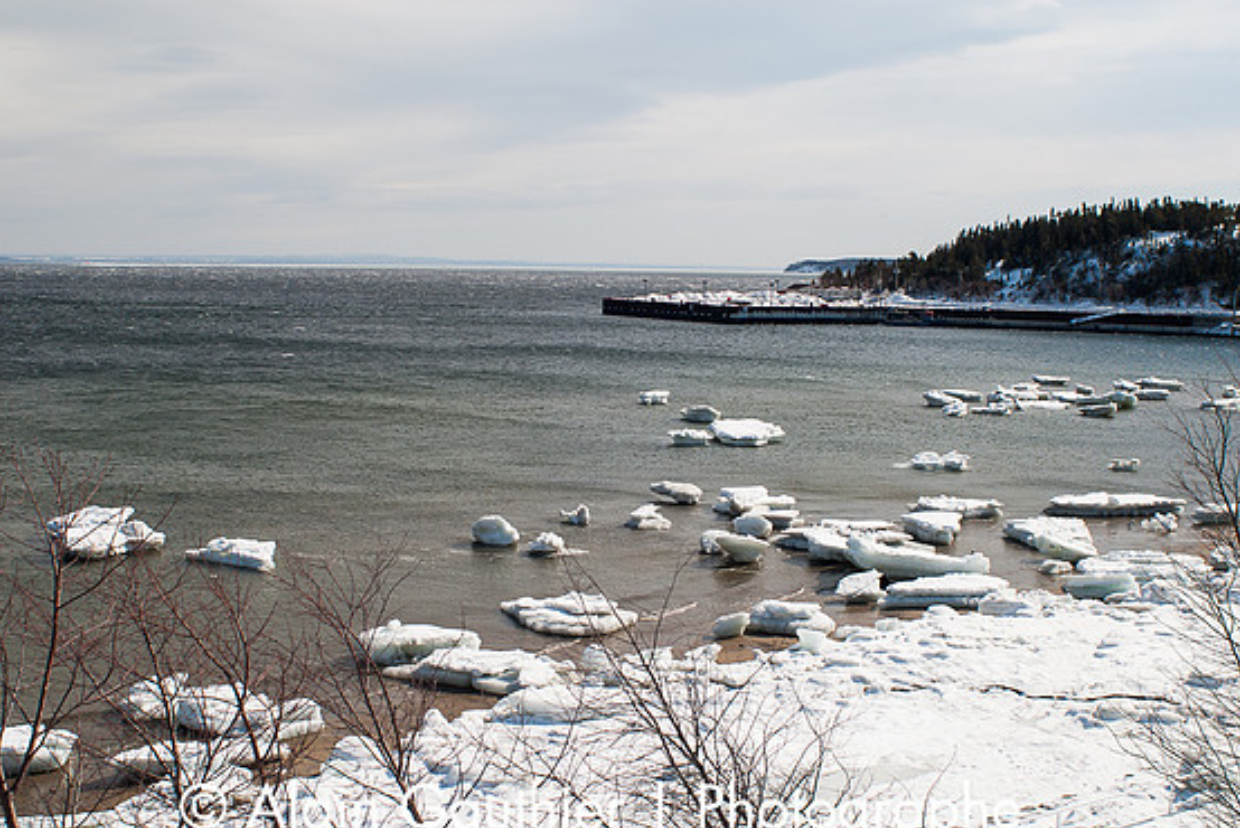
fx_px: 1516
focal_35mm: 44
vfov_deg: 30.5
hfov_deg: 44.5
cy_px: 423
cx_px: 609
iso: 100
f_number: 8
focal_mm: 28
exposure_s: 1/500
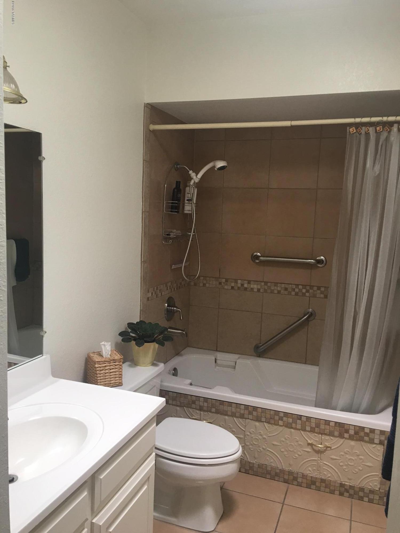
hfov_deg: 48.2
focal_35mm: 29
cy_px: 266
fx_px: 447
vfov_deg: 61.7
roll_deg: -1.8
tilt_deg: -4.9
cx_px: 200
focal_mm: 4.15
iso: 32
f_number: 2.2
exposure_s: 1/15
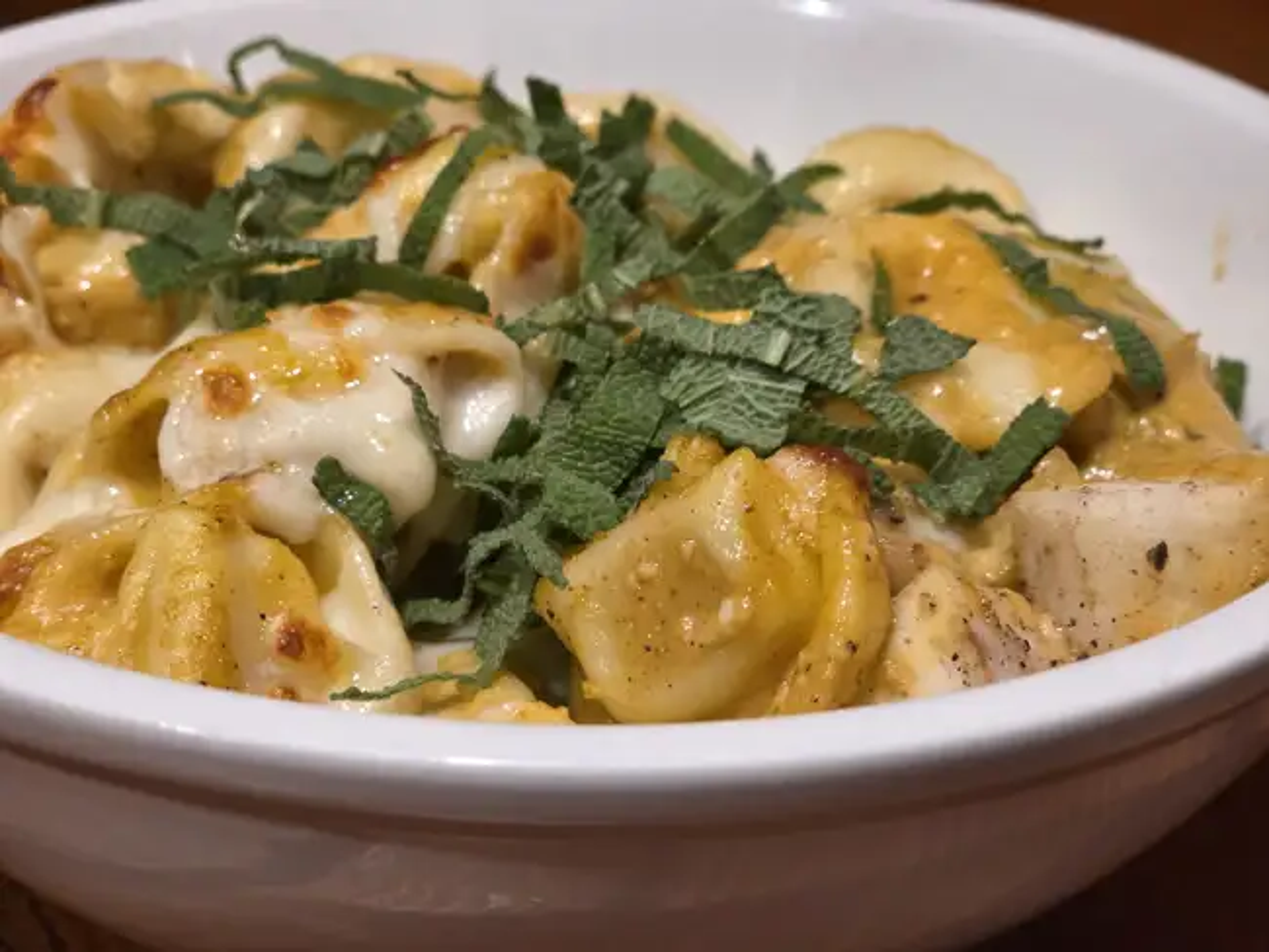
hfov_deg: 28.2
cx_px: 634
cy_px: 476
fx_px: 2530
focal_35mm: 69
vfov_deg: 21.3
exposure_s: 1/60
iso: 250
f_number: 2.4
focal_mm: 7.9
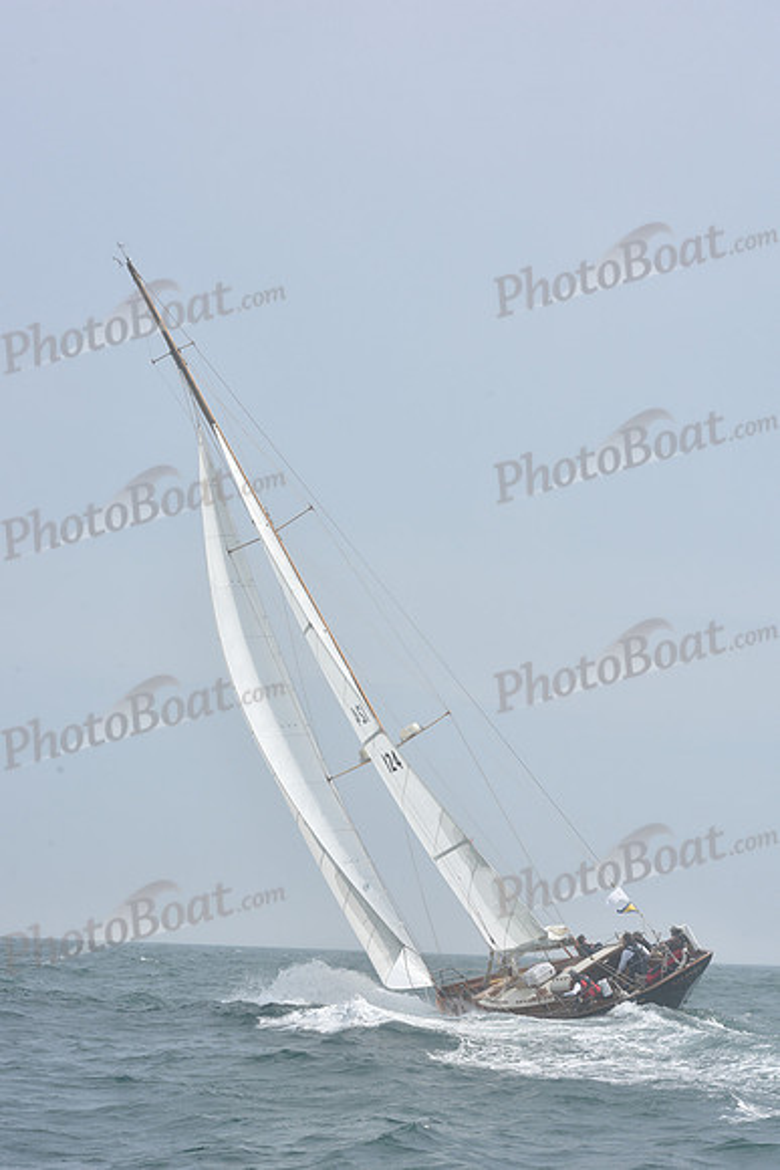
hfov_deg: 19.5
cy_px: 585
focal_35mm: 70
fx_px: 2273
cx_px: 390
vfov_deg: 28.8
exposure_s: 1/800
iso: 320
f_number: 13
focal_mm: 70
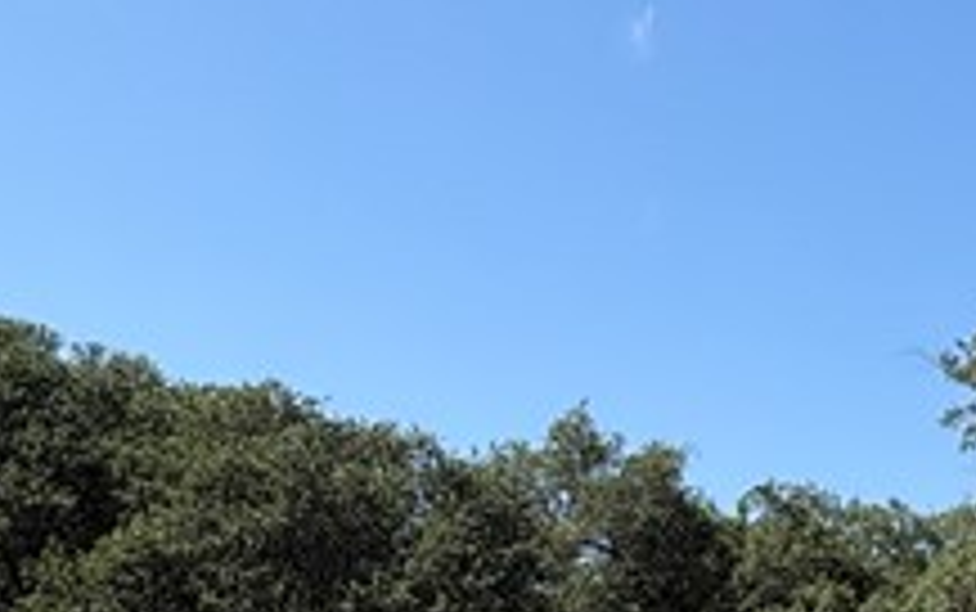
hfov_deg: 28.4
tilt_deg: +22.5
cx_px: 846
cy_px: 108
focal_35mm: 70
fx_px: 1863
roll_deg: +0.0
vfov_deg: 18.4
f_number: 2.2
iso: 50
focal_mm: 2.22
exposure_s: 1/1927
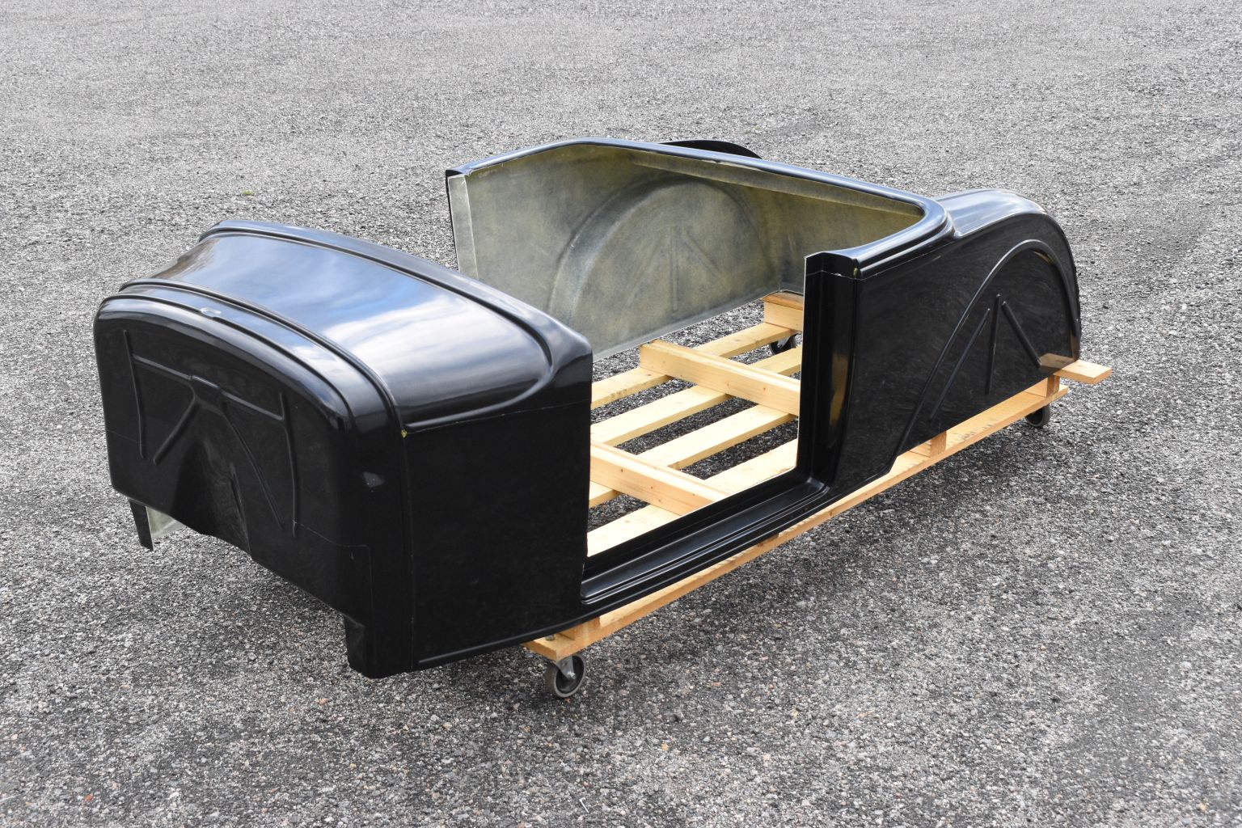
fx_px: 1552
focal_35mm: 45
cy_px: 414
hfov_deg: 43.6
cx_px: 621
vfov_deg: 29.9
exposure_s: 1/320
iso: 1250
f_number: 9
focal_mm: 30
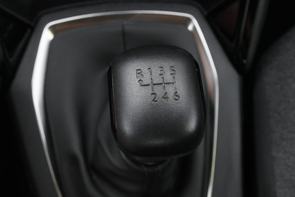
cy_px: 96
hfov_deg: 31.9
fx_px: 516
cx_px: 138
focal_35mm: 63
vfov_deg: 21.6
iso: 2000
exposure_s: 1/80
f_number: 9
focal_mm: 39.6
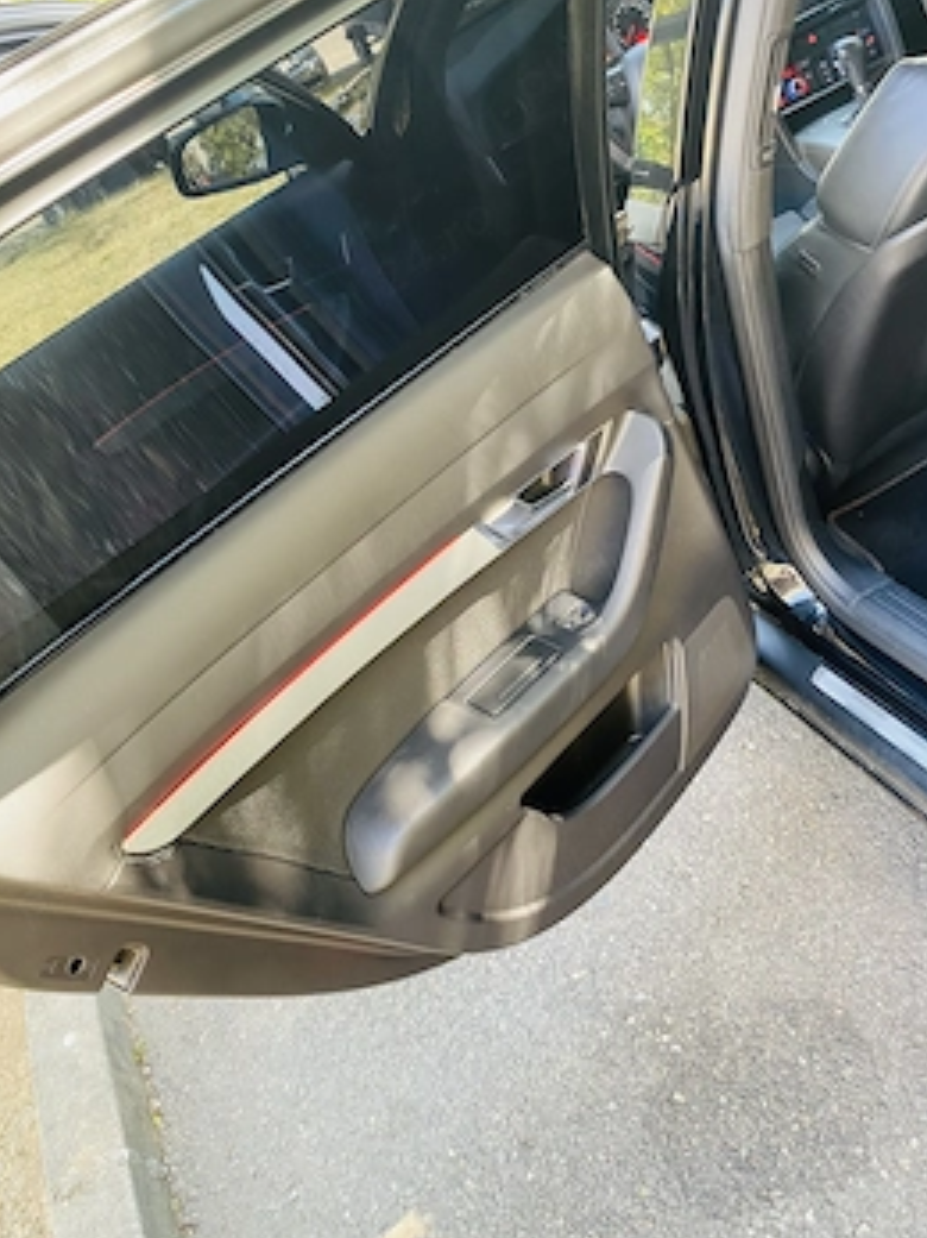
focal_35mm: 30
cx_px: 503
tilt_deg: -33.0
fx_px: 1072
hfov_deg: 46.7
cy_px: 621
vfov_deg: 60.0
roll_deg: +22.6
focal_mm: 4.25
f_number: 1.8
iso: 125
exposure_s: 1/92
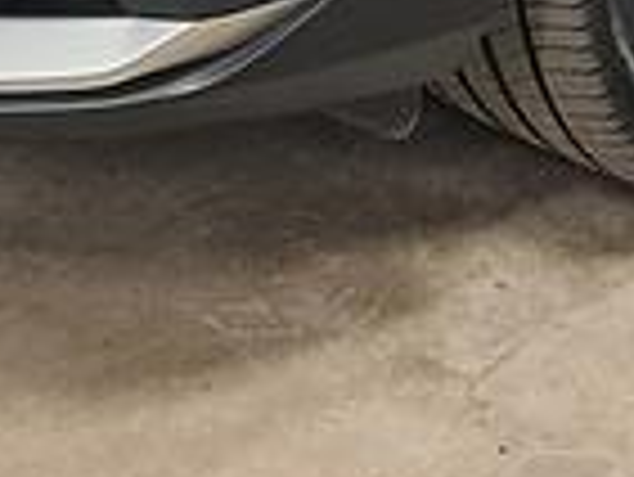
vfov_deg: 8.7
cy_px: -738
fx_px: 2805
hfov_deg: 12.9
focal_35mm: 153
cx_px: 283
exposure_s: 1/50
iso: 500
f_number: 1.8
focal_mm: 4
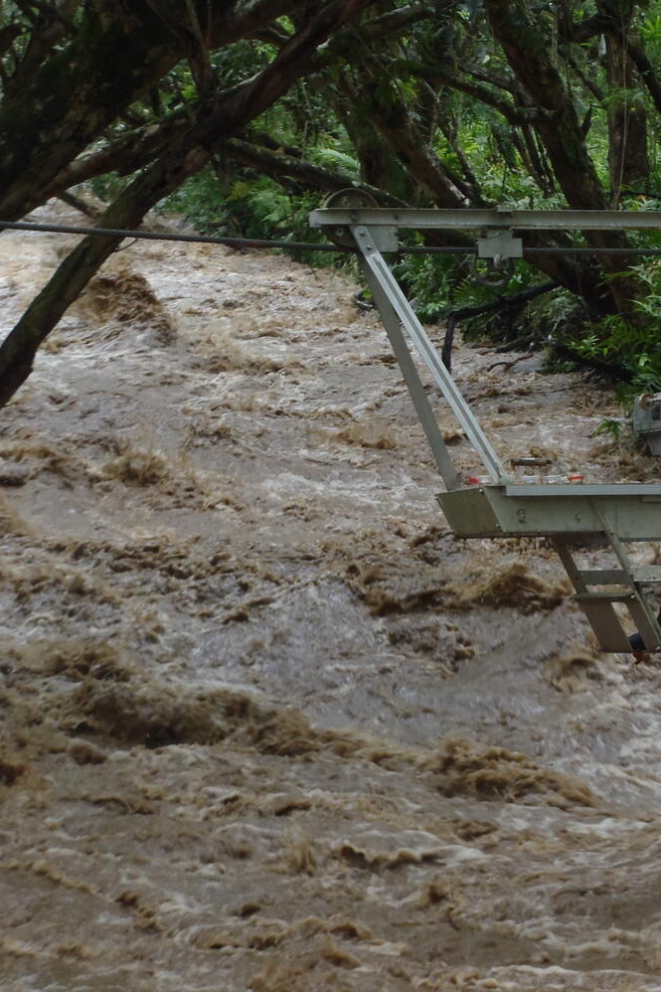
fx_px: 3912
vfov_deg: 14.5
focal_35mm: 142
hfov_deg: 9.6
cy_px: 497
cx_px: 657
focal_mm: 18.2
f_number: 5.1
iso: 200
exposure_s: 1/100
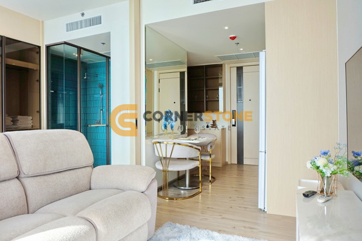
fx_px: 241
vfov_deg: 53.1
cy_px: 120
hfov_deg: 73.7
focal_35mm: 24
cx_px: 181
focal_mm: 16
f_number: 4.5
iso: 200
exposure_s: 1/125
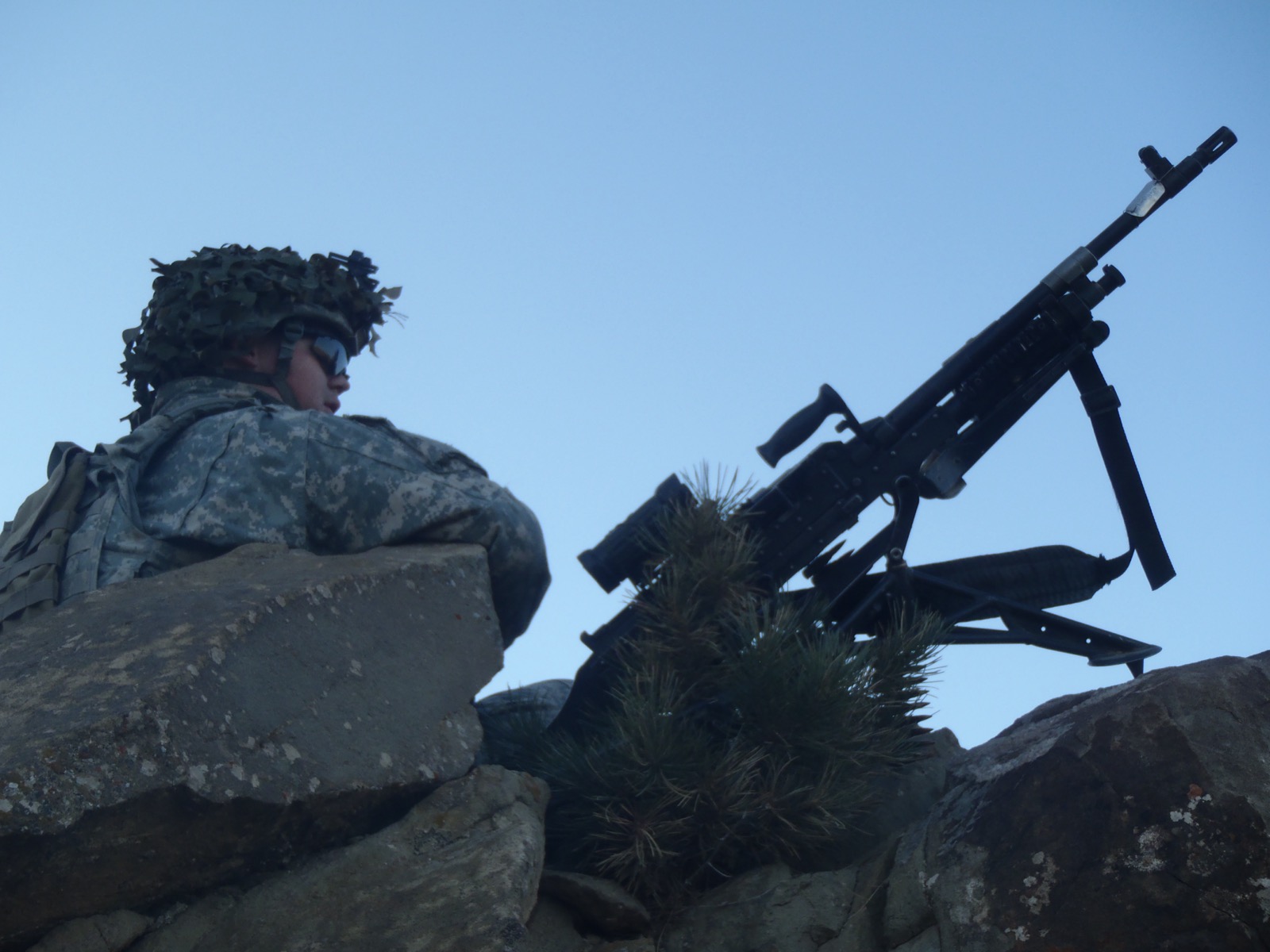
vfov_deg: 28.0
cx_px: 635
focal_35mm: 52
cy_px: 476
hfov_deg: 36.8
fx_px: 1908
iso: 80
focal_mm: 9.39
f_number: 5
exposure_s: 1/80
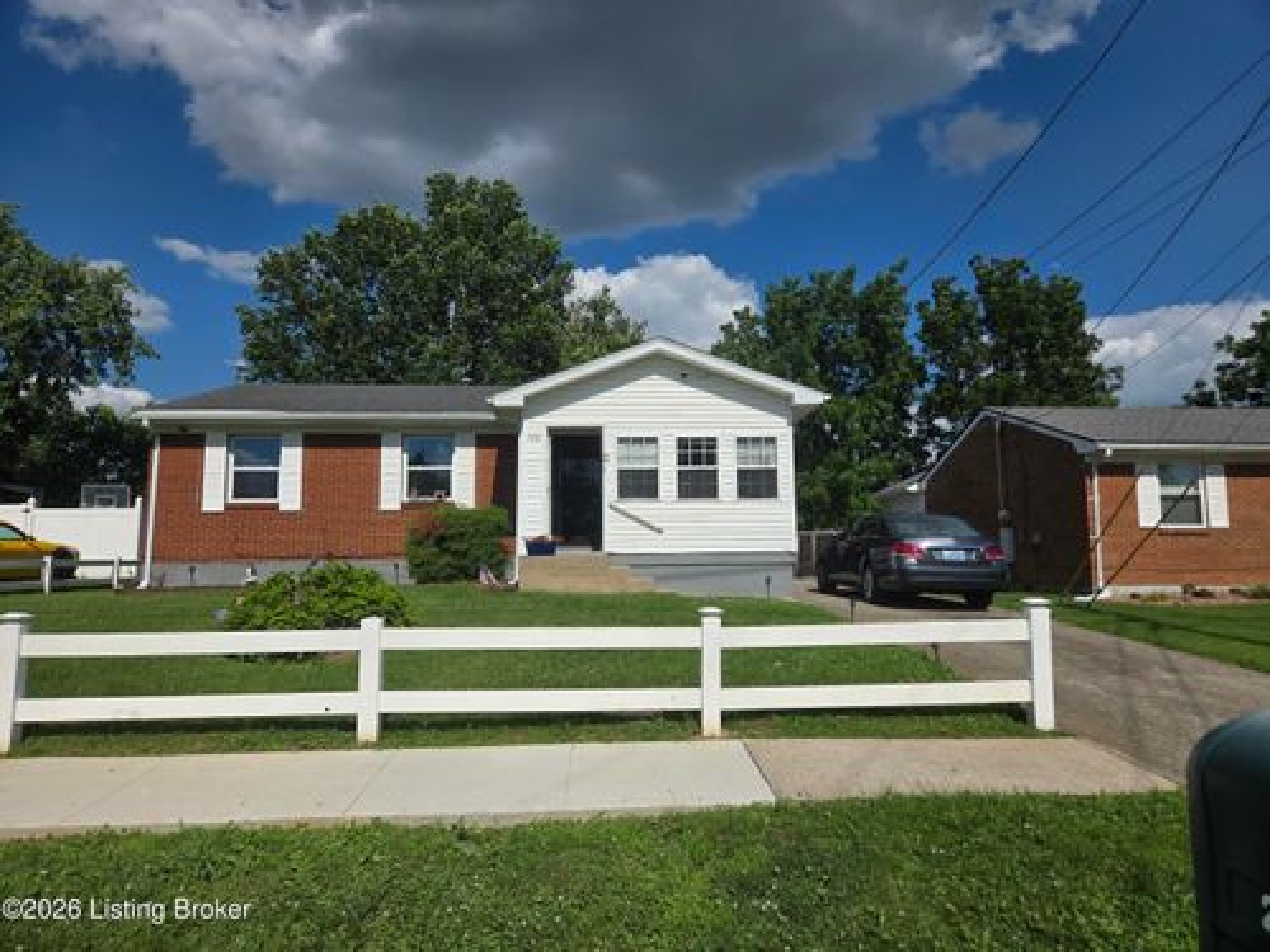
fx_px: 844
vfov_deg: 58.9
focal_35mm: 23
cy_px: 476
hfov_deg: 73.9
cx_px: 635
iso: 64
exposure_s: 1/7891
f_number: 1.8
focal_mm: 5.4
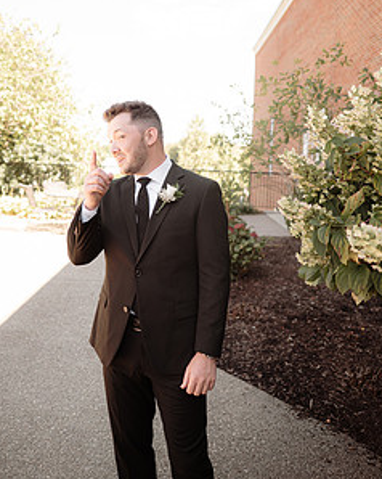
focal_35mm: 34
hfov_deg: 43.3
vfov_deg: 51.9
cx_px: 175
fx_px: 481
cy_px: 161
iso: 125
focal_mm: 24
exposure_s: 1/500
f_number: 2.2
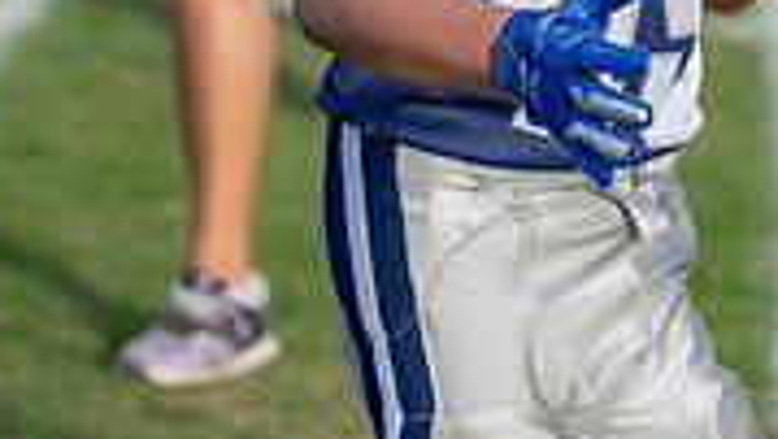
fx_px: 5698
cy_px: -152
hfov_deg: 7.8
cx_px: 809
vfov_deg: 4.4
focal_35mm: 276
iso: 160
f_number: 2.8
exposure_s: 1/1250
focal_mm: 70
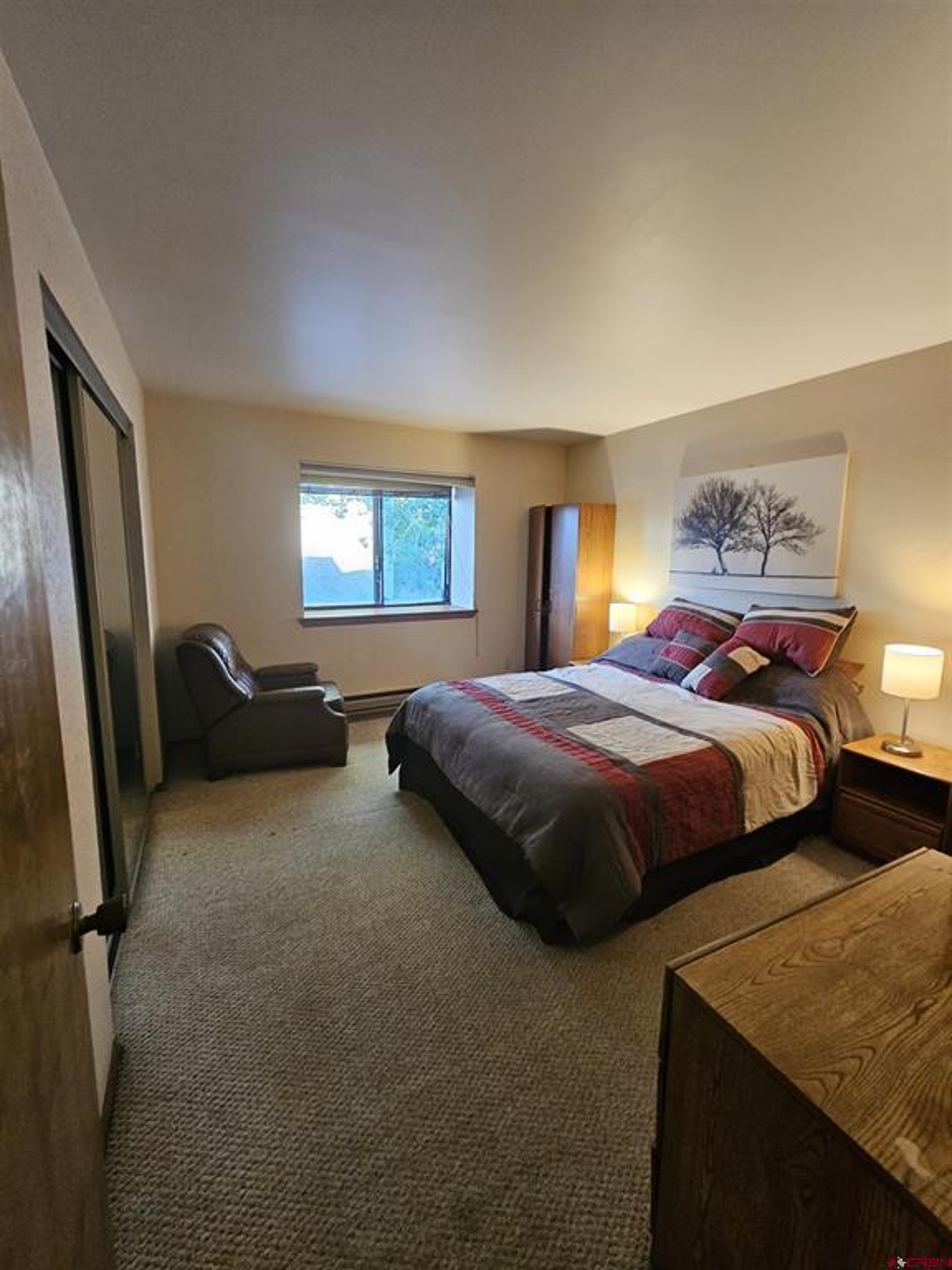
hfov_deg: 89.9
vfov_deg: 106.2
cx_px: 476
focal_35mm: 13
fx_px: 477
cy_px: 635
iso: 320
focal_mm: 2.2
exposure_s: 1/40
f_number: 2.2
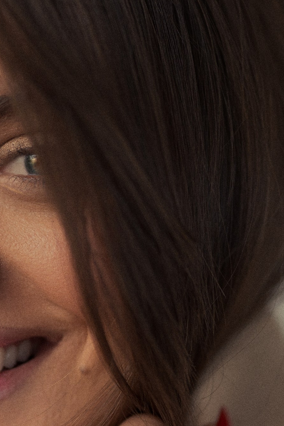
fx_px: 3065
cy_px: 349
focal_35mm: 259
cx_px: -63
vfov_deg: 7.9
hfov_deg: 5.3
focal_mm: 85
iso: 125
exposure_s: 1/400
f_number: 1.4
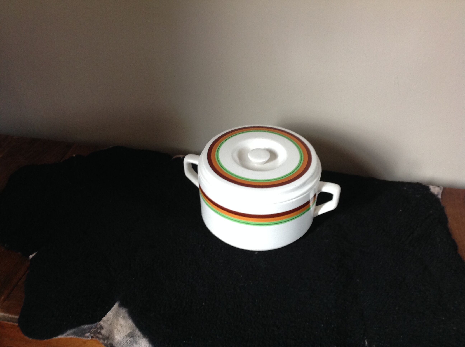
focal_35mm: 35
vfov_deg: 40.6
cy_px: 174
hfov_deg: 52.7
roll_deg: -0.1
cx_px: 232
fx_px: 469
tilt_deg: -38.4
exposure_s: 1/15
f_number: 2.4
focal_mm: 4.28
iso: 160
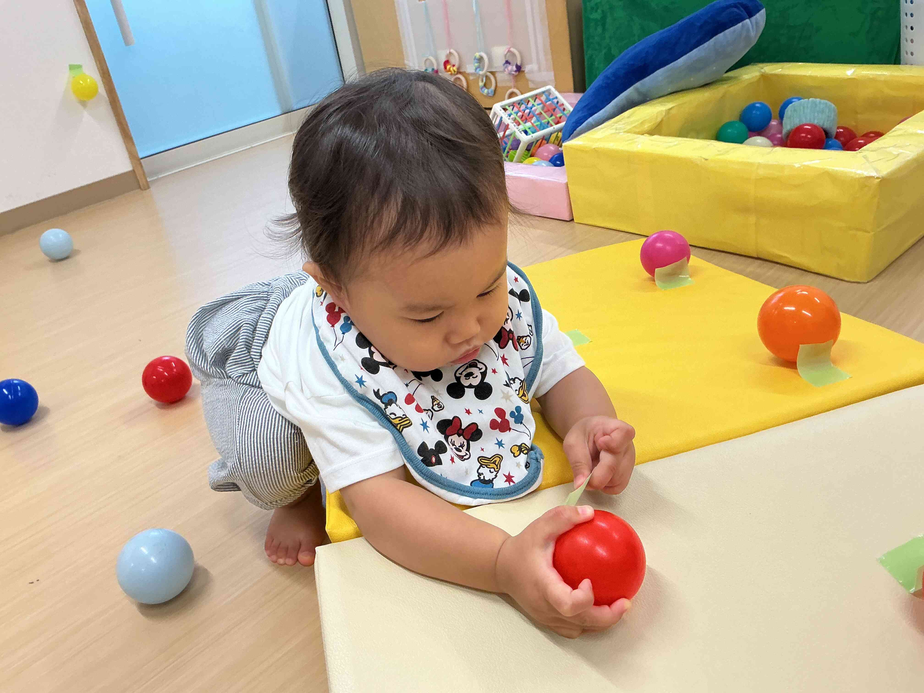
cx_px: 462
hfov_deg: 61.7
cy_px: 346
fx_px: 774
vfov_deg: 48.2
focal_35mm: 29
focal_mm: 3
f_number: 1.8
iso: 64
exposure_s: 1/120
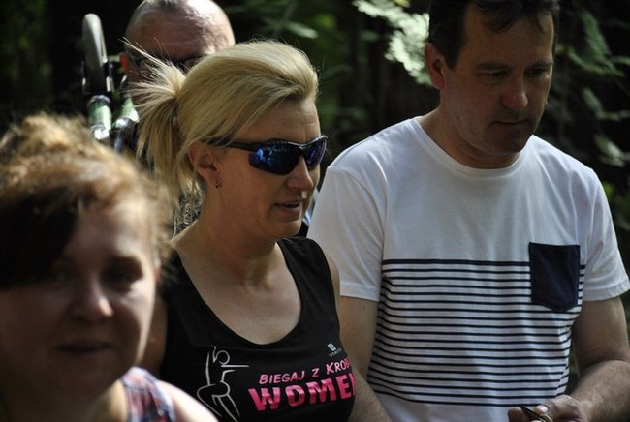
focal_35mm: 138
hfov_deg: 14.8
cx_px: 315
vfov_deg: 10.0
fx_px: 2419
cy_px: 211
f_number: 4.5
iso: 450
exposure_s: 1/500
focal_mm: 92
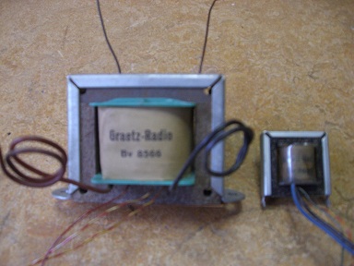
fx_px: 389
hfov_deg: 49.0
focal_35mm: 38
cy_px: 133
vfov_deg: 37.7
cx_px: 177
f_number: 2.7
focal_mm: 6.2
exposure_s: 1/100
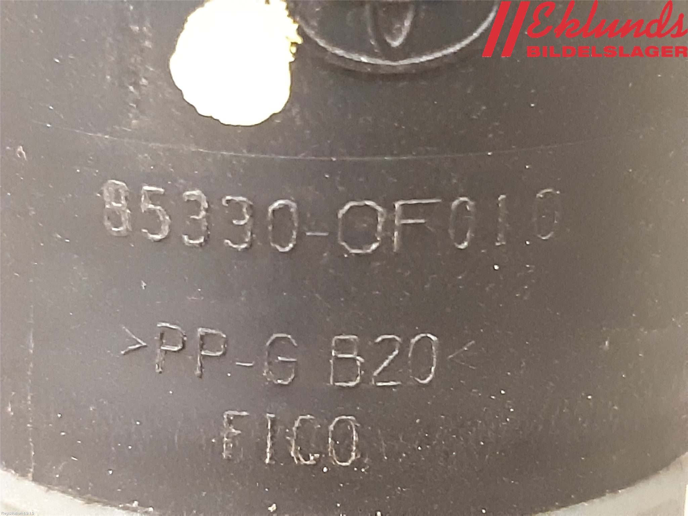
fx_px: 517
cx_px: 344
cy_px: 258
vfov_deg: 53.1
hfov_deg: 67.3
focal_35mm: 26
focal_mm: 3.93
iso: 500
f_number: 1.7
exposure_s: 1/20
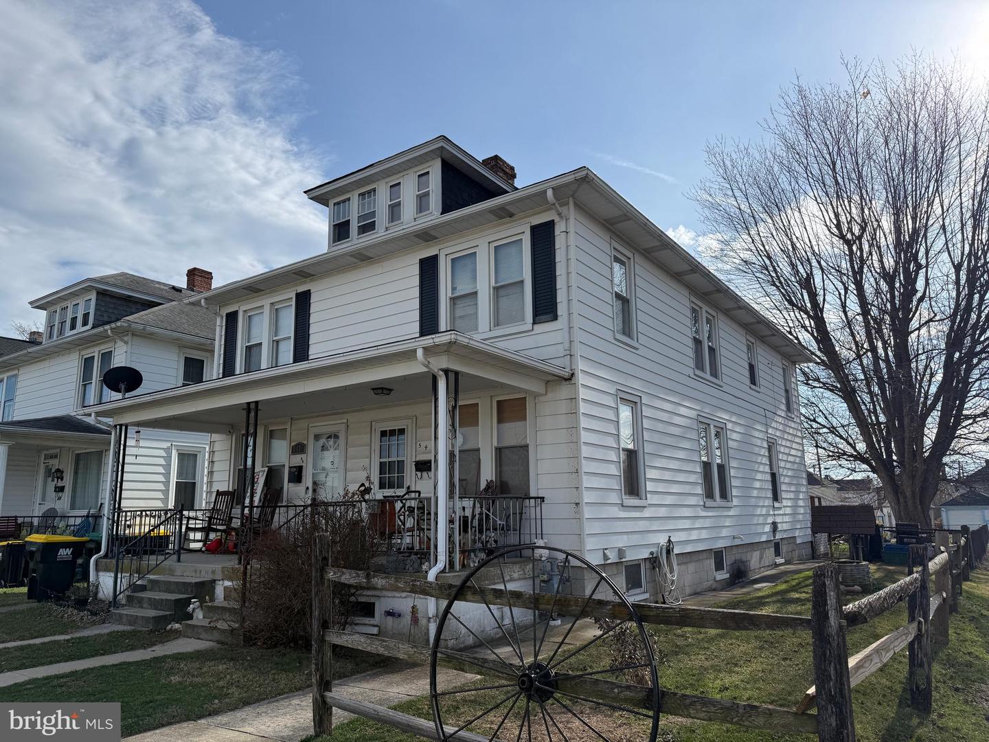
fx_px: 686
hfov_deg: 71.6
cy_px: 371
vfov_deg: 56.8
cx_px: 494
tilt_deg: +10.8
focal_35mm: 24
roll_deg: +0.7
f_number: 1.78
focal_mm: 6.76
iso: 80
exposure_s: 1/7353
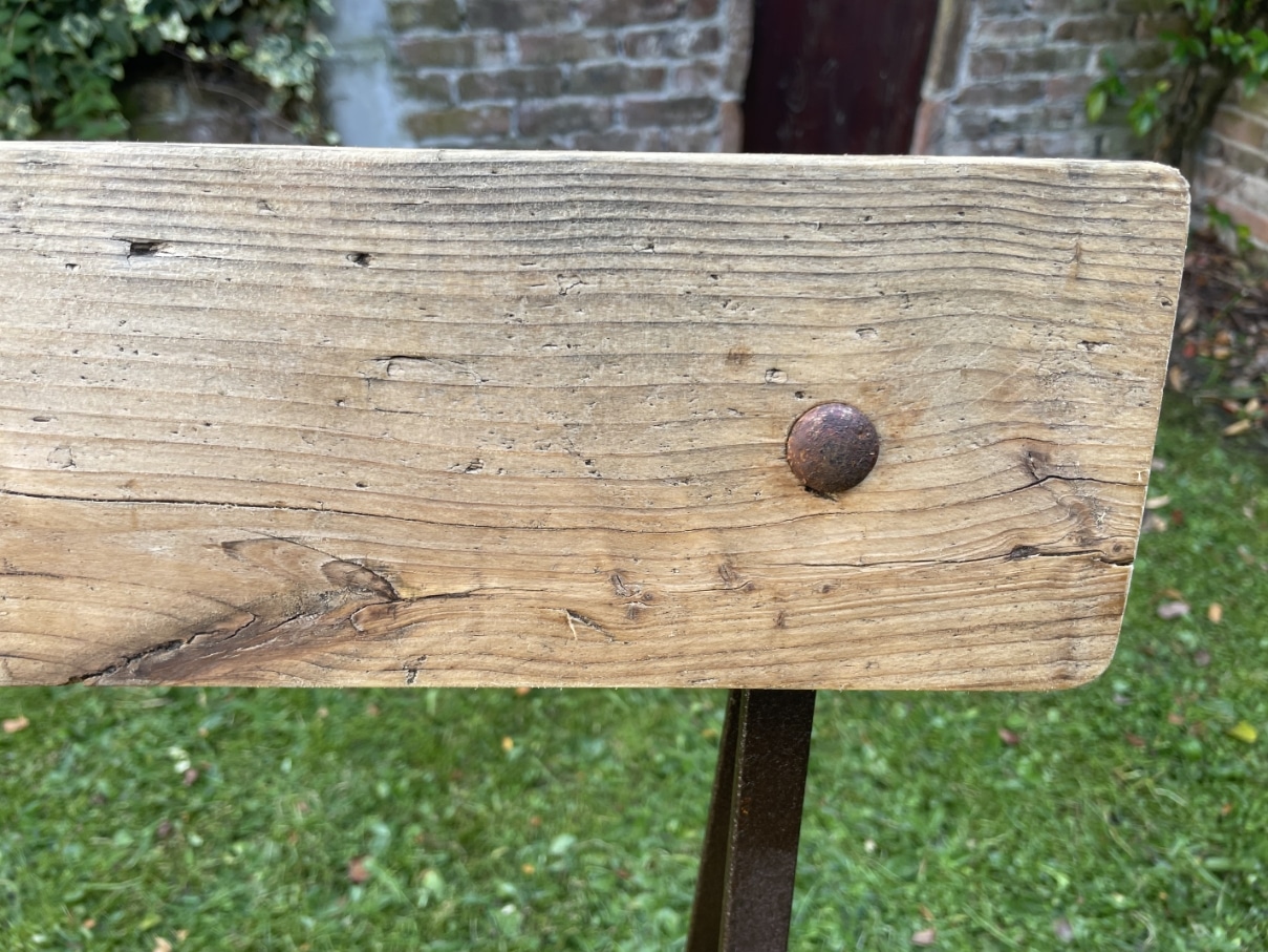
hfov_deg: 67.3
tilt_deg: -34.7
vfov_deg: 53.1
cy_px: 476
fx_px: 952
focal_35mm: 26
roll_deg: -0.8
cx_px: 634
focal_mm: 4.2
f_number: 1.6
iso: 32
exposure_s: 1/180
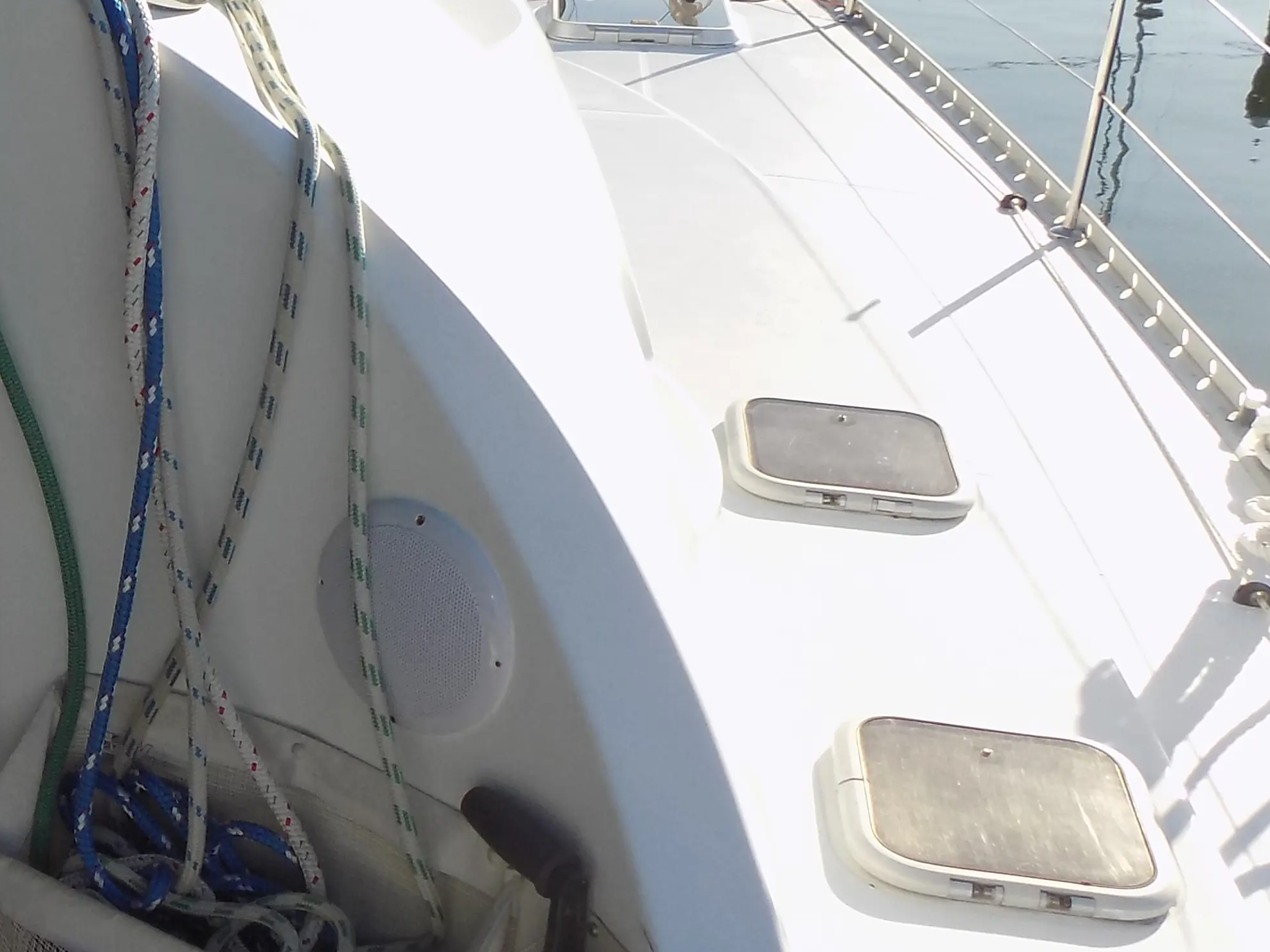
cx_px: 20
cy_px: 541
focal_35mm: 60
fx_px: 2201
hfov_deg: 30.1
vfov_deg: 24.4
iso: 80
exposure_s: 1/800
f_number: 3.1
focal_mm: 4
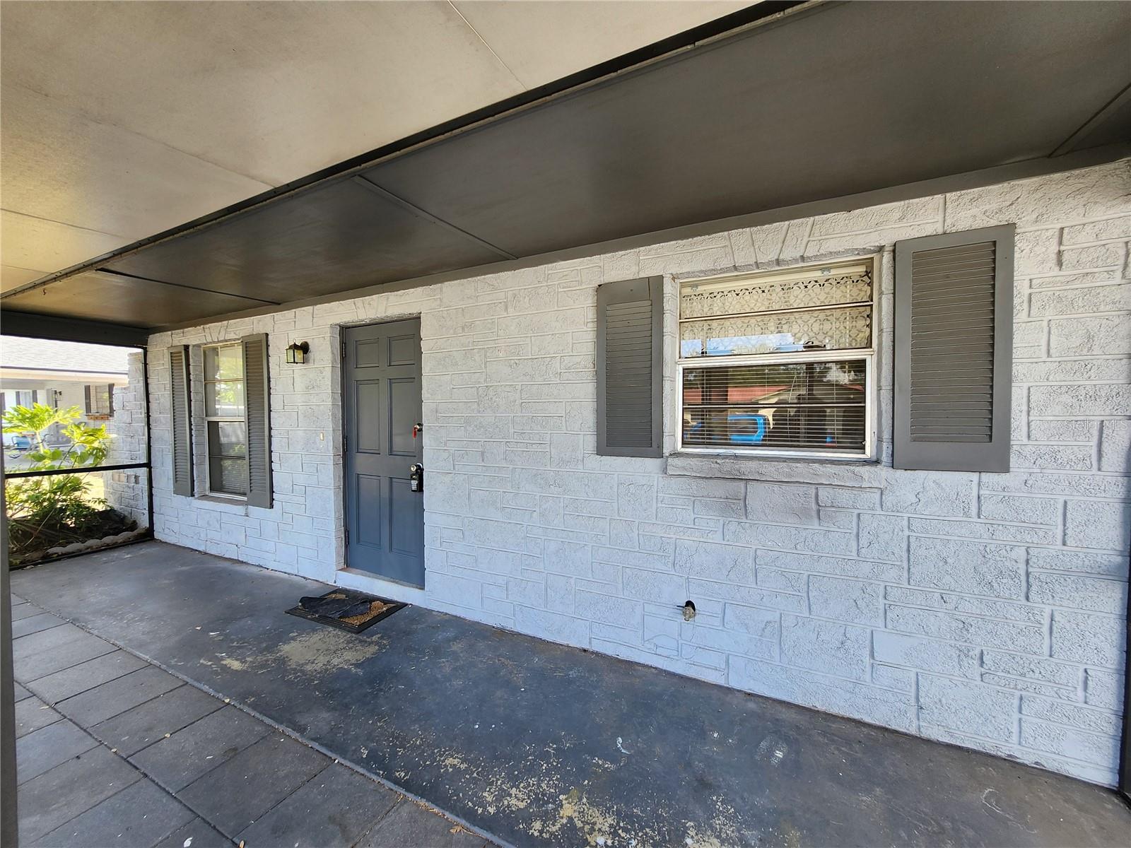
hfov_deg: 106.2
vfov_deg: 89.9
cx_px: 566
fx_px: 425
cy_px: 424
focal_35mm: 13
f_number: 2.2
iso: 32
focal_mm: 1.74
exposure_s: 1/60
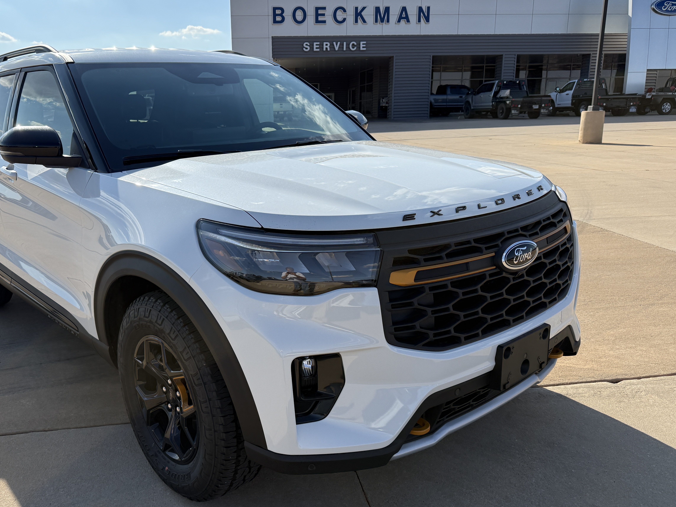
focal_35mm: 30
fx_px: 586
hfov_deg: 59.5
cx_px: 271
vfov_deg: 46.7
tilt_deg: -13.9
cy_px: 281
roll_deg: +1.3
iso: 100
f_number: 1.78
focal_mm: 6.76
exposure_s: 1/5319
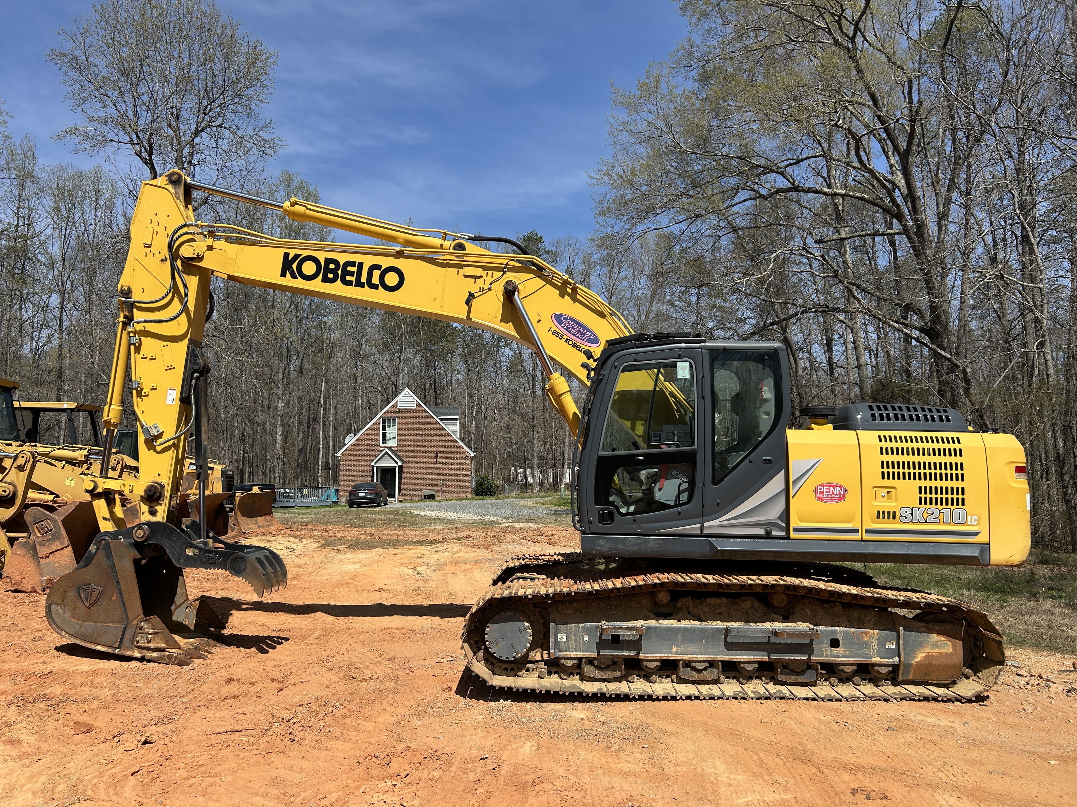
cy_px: 404
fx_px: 809
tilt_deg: +5.9
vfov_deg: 53.1
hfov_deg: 67.3
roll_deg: +0.2
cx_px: 538
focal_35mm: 26
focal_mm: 5.7
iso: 50
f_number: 1.5
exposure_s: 1/4630
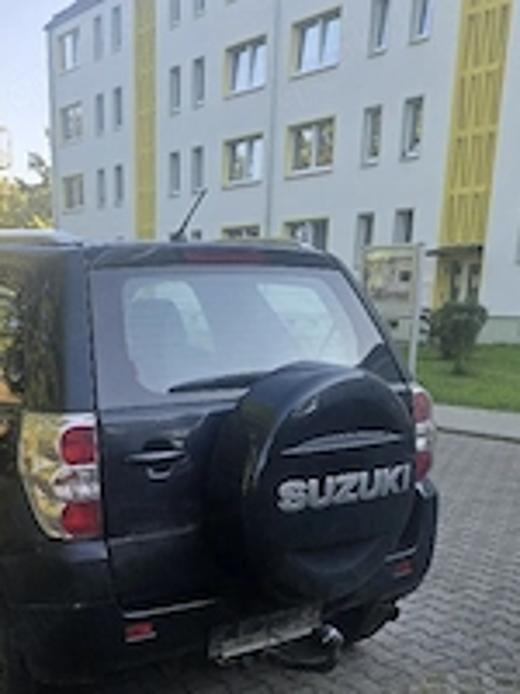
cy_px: 611
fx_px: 921
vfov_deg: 38.7
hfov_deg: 31.3
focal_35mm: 46
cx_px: 180
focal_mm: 6.3
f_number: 1.7
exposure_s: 1/370
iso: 32
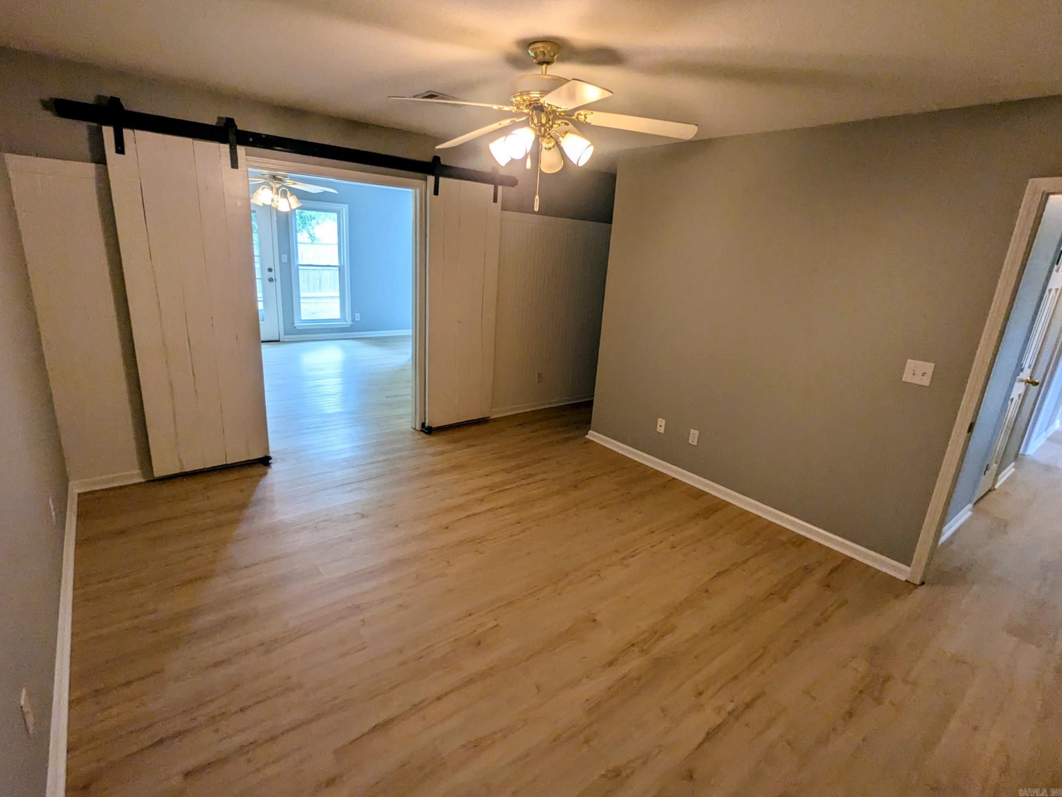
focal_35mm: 16
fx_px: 491
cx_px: 531
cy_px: 398
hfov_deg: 94.5
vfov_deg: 78.1
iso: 221
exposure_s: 1/120
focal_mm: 2.35
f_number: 2.2
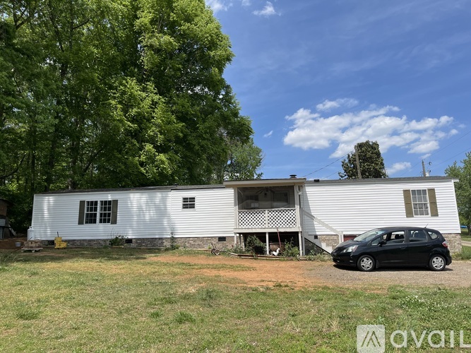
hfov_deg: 67.3
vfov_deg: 53.0
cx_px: 236
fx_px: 354
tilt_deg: +11.9
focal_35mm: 26
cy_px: 176
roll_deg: +0.1
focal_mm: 5.1
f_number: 1.6
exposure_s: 1/4310
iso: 50
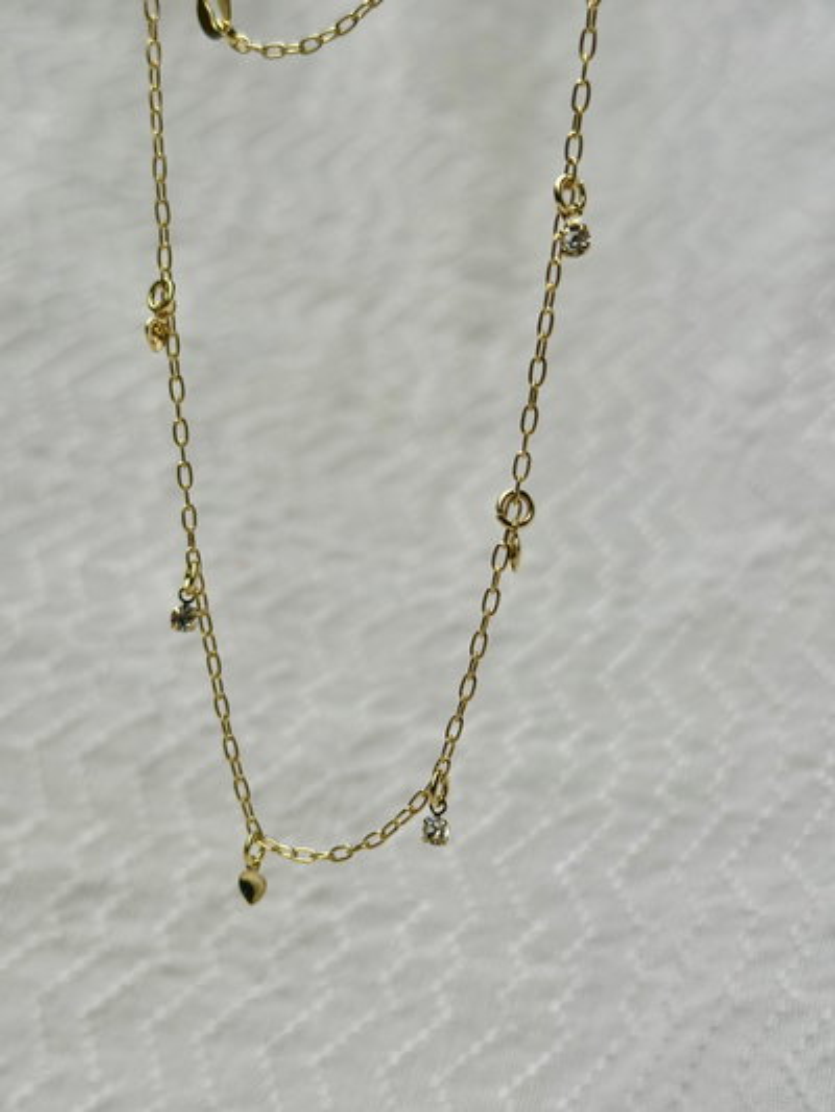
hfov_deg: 30.3
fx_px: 1543
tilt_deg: -6.0
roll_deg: -3.2
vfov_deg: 39.6
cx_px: 418
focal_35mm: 48
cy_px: 556
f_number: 1.78
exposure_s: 1/1050
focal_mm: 6.86
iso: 80
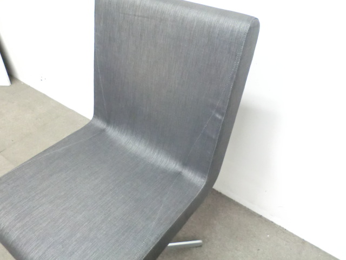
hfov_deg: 65.3
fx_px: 270
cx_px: 173
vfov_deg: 51.4
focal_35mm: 27
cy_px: 130
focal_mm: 4.9
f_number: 3.2
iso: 800
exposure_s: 1/20
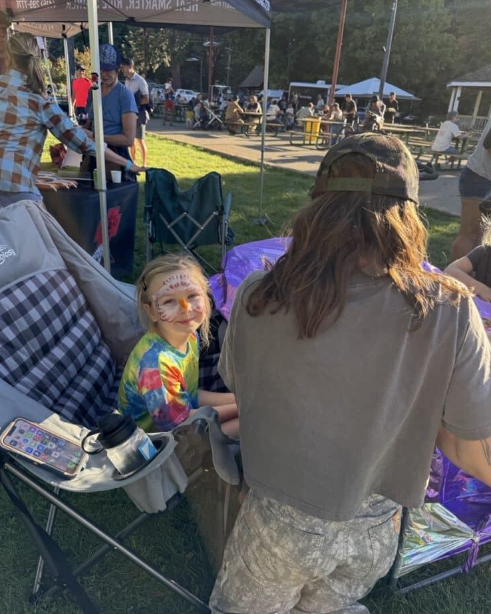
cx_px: 238
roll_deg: -3.0
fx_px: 472
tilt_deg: -26.1
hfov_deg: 54.9
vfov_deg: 66.0
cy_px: 323
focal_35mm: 26
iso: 80
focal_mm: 6.76
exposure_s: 1/671
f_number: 1.78
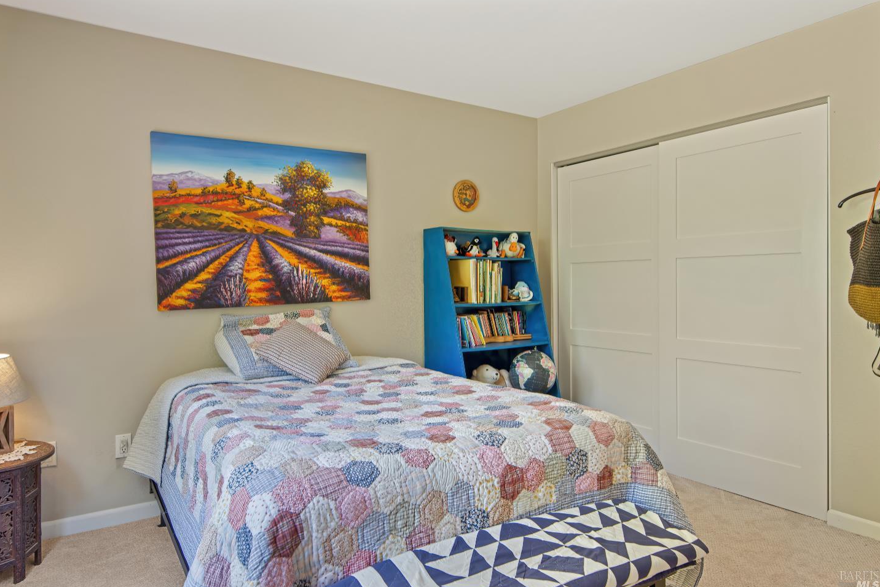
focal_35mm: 22
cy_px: 290
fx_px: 538
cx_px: 429
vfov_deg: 57.2
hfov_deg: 78.6
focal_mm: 14
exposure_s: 1/40
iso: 100
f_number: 3.2
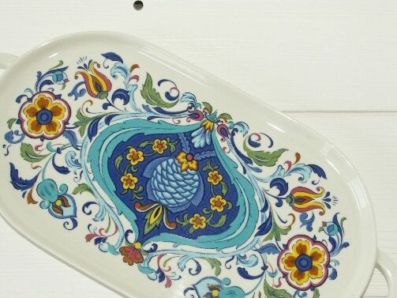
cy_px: 186
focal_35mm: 56
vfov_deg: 26.0
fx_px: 642
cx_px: 189
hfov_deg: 34.4
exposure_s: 1/50
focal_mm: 11.3
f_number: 5
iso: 200
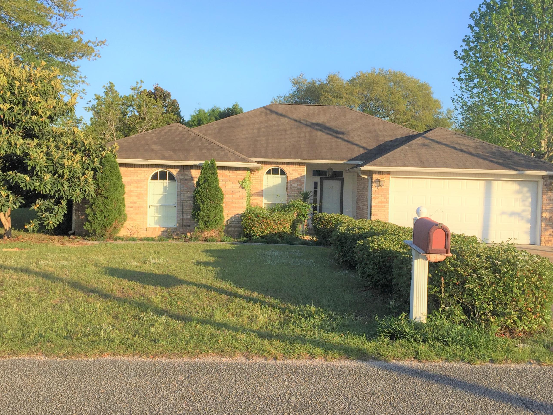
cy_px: 204
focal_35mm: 34
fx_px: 543
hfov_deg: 53.8
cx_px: 309
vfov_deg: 41.8
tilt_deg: -1.5
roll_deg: -2.2
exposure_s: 1/1199
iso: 32
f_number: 2.2
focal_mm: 4.15
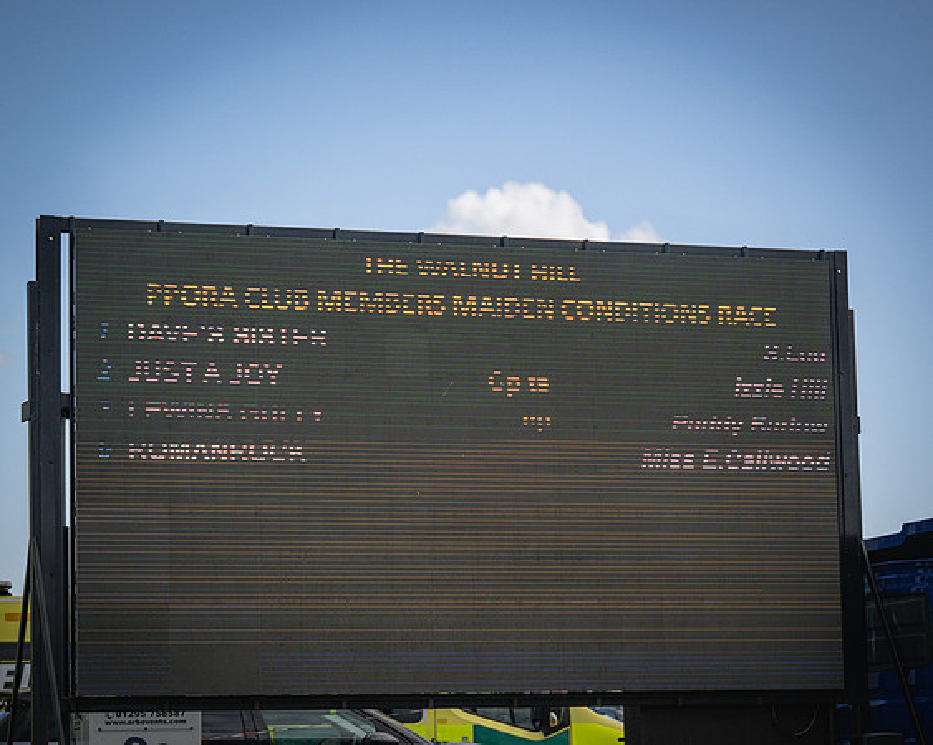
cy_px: 372
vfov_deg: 14.0
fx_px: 3047
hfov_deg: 17.4
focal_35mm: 110
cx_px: 466
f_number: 4
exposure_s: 1/8000
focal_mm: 98
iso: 800
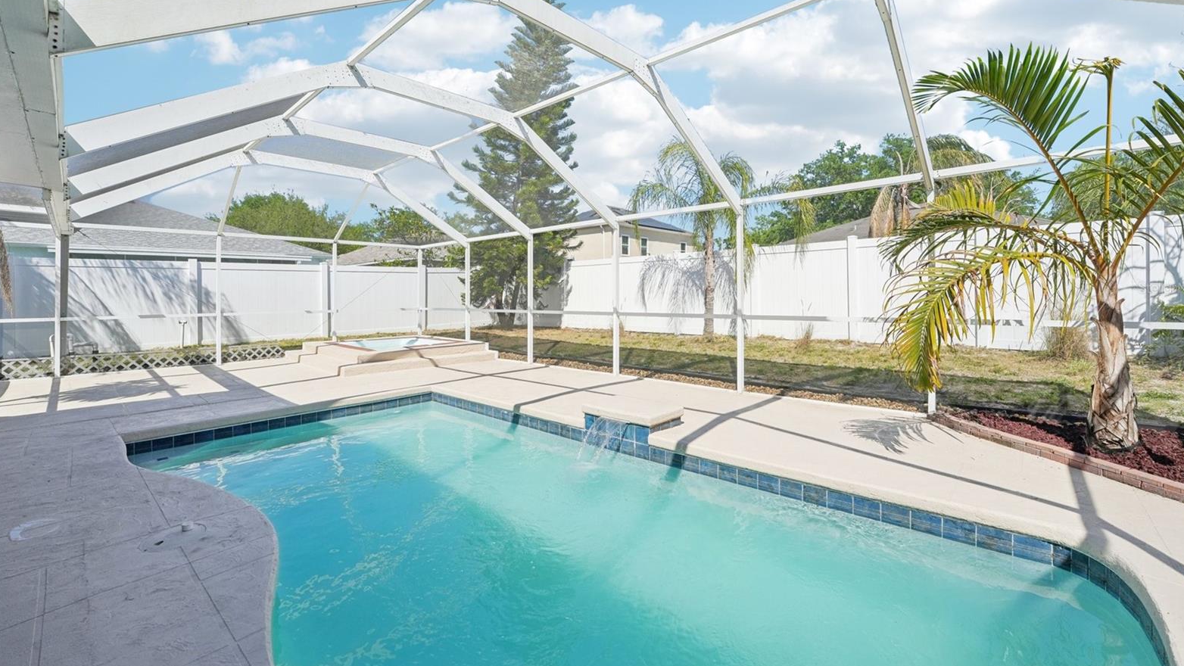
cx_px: 600
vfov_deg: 70.2
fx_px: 471
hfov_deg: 103.0
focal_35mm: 15
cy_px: 288
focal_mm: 14
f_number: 8
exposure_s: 1/640
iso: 200
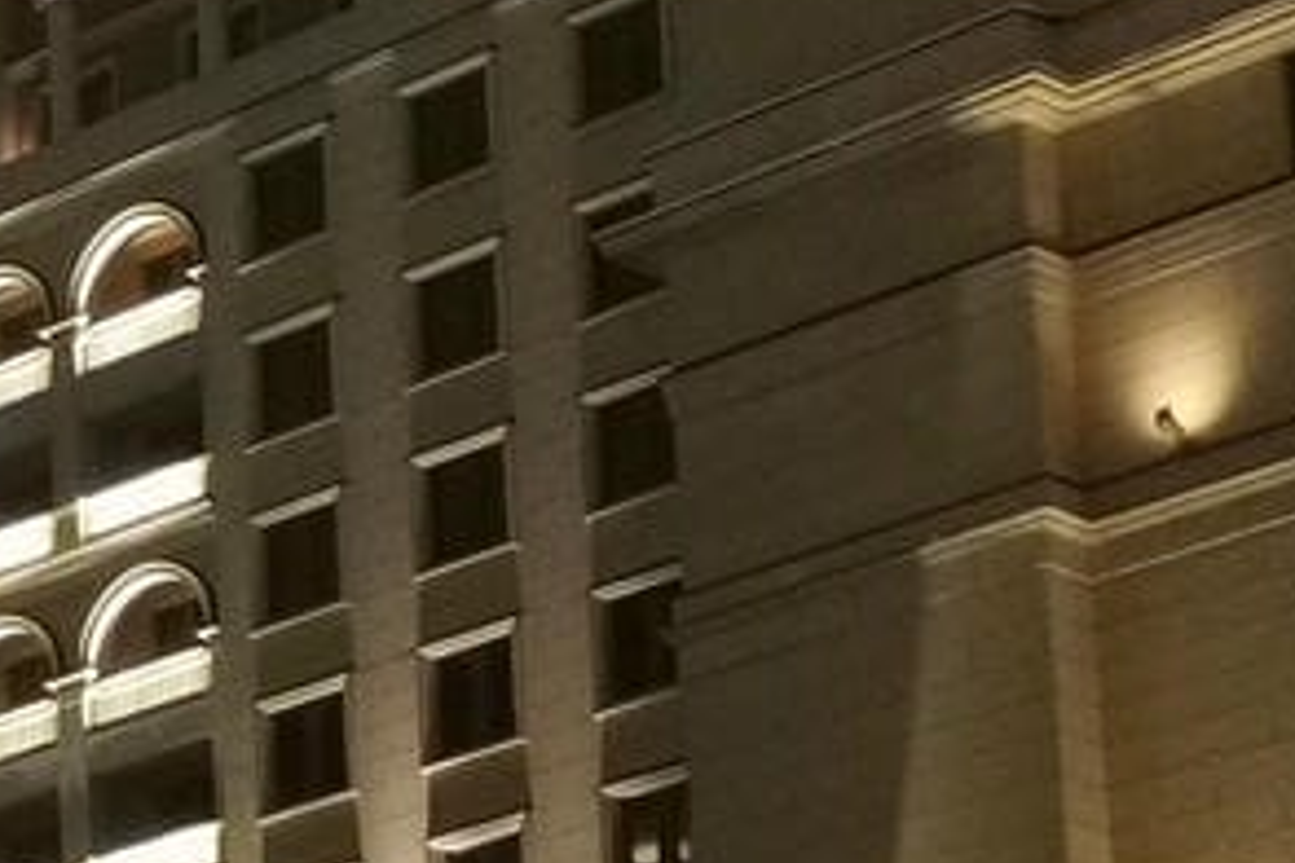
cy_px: 1114
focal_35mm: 173
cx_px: -1352
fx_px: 6223
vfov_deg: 7.8
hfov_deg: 10.8
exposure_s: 1/36
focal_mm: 4.75
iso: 250
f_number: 1.8
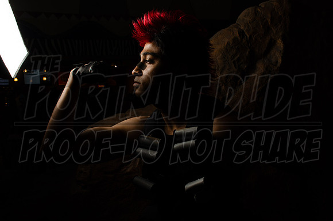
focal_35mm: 40
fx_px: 374
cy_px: 110
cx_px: 166
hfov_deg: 48.0
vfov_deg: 32.9
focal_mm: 27
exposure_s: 1/60
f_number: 13
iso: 100
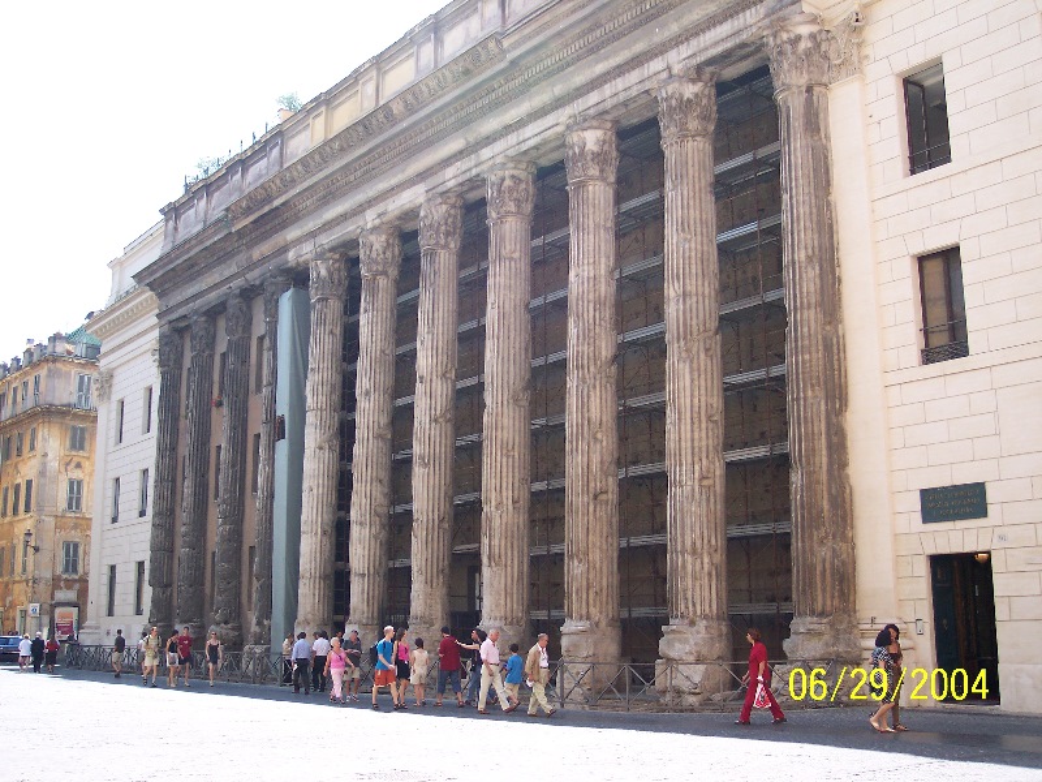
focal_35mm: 38
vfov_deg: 37.7
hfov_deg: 49.0
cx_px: 521
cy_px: 391
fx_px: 1144
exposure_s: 1/500
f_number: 2.8
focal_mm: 8
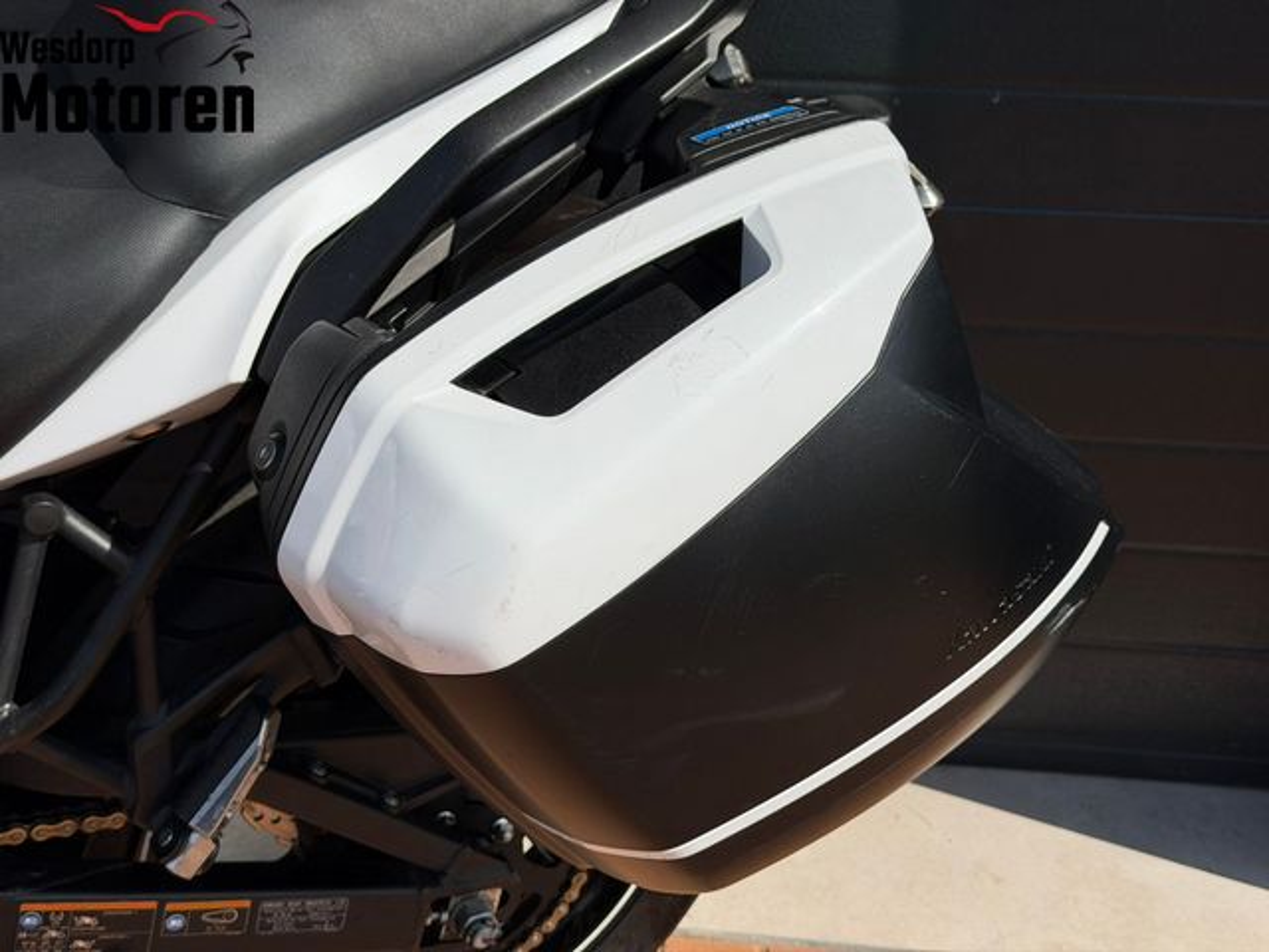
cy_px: 476
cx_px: 634
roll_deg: -1.0
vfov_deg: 30.3
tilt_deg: -27.4
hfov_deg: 39.7
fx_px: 1760
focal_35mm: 48
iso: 64
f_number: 1.78
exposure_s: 1/9901
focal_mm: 6.76
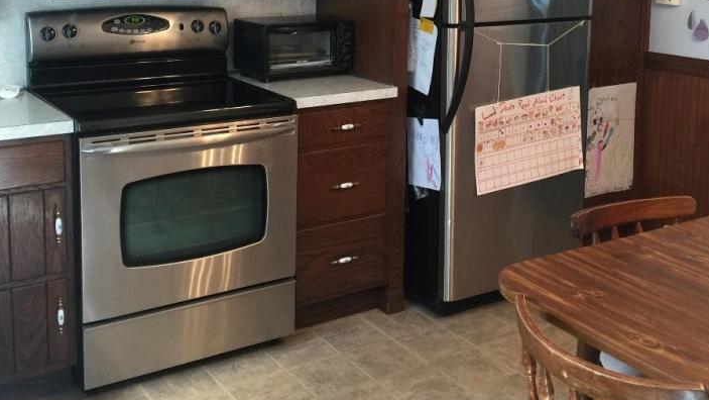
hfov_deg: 44.5
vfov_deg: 25.5
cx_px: 385
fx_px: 865
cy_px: 69
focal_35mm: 46
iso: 50
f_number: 2.2
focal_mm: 4.15
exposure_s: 1/15
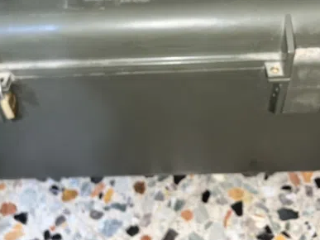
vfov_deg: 32.8
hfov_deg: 43.9
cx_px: 161
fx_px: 397
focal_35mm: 43
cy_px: 54
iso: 64
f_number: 1.6
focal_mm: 5.1
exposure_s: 1/4
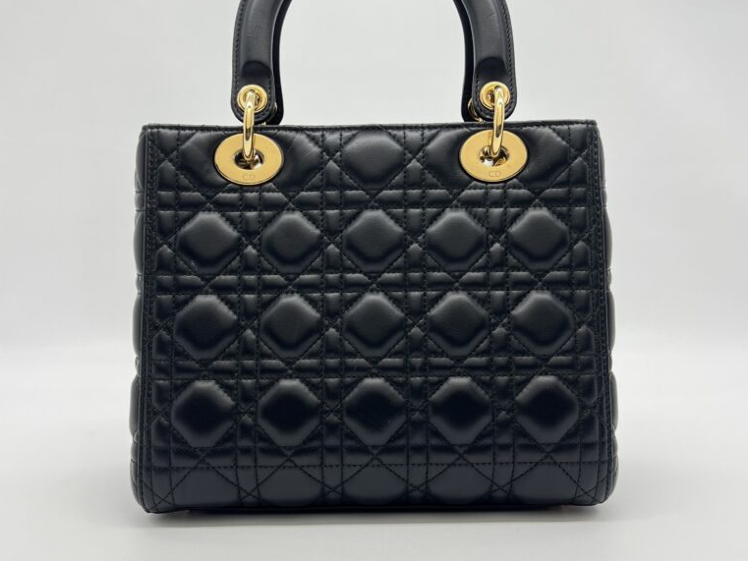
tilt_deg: -4.4
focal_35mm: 35
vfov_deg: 40.6
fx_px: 756
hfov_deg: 52.6
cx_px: 373
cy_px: 242
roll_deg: +1.7
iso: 32
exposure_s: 1/108
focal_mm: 5.7
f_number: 1.5
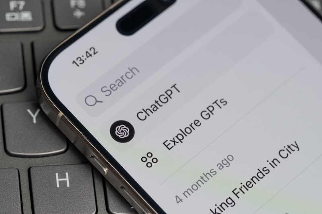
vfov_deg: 13.0
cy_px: 107
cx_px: 161
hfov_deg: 19.5
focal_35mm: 105
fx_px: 938
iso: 200
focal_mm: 105
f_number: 11
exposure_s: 1/30
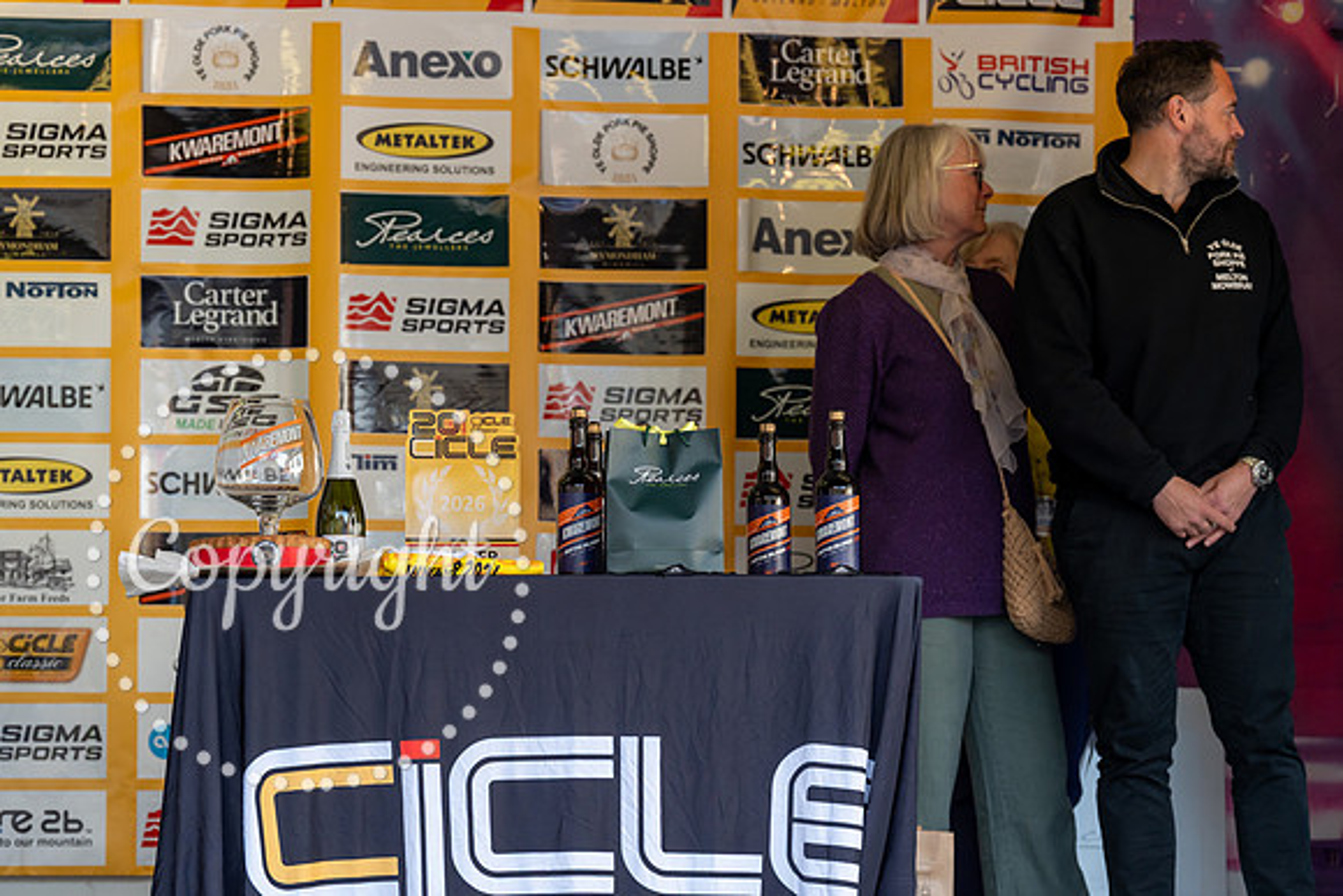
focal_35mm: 132
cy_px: 448
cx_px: 672
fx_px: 4925
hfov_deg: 15.5
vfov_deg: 10.4
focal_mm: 132
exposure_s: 1/1000
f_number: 4
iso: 1600
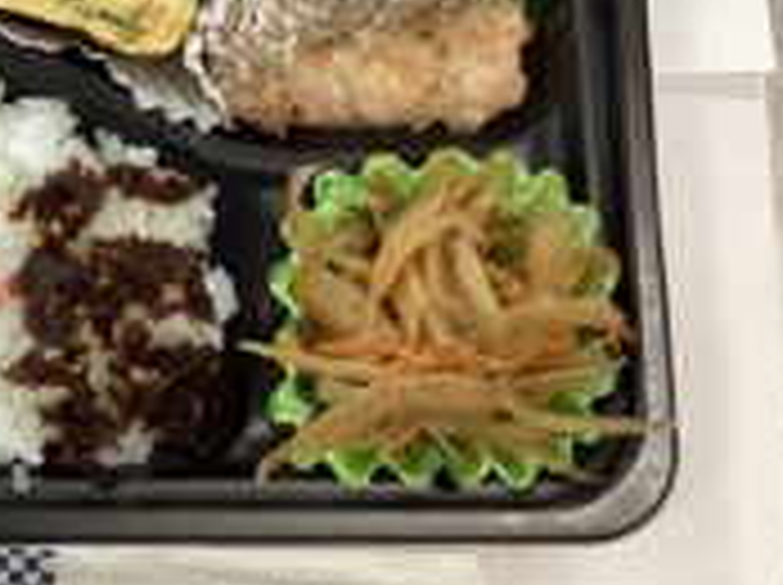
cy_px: 160
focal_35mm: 67
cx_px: 25
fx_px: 1513
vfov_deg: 21.7
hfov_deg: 27.5
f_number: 2.4
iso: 125
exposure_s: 1/60
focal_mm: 3.3
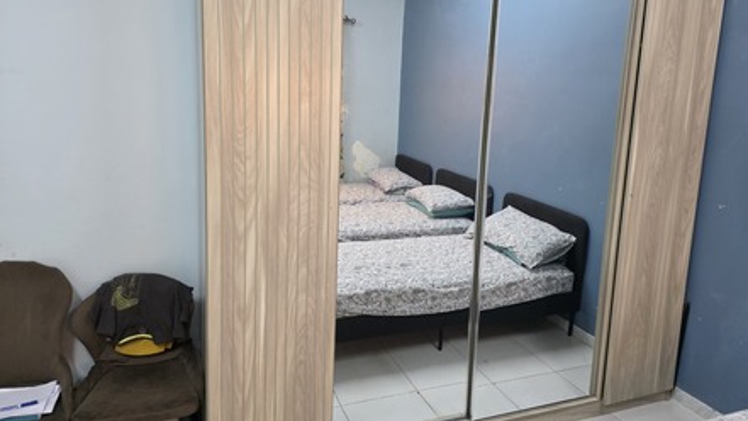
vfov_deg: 44.1
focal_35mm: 26
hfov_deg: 71.9
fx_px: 516
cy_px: 167
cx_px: 372
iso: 1000
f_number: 1.7
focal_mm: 6.3
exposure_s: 1/120
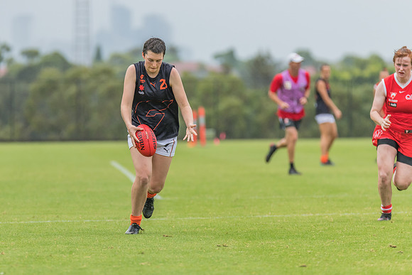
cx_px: 154
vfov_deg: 2.7
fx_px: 5734
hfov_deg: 4.1
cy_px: 103
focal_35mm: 501
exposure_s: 1/1250
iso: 640
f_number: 6
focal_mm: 400
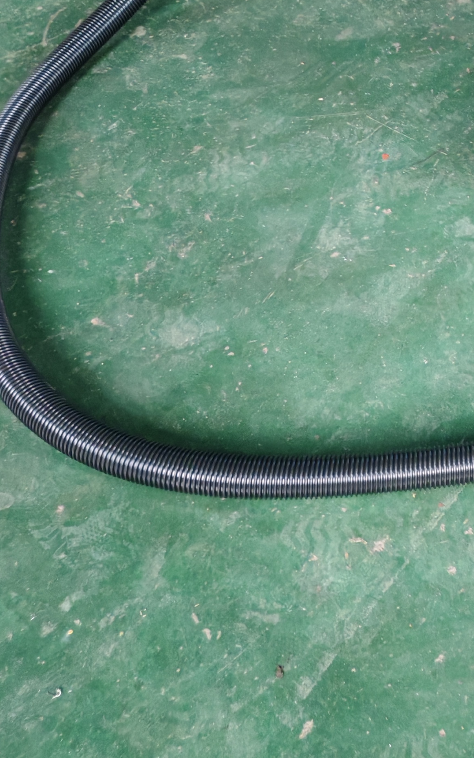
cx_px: 610
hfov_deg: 19.1
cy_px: 14
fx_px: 1302
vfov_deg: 30.4
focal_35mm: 63
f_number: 1.95
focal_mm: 5.52
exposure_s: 1/50
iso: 400
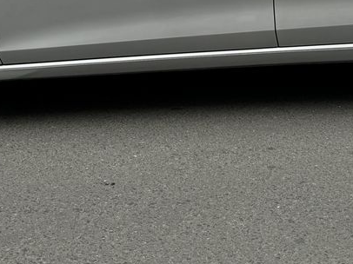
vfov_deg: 18.6
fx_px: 724
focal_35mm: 71
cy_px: -120
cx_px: 217
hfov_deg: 27.3
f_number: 1.78
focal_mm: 6.76
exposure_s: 1/747
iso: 80
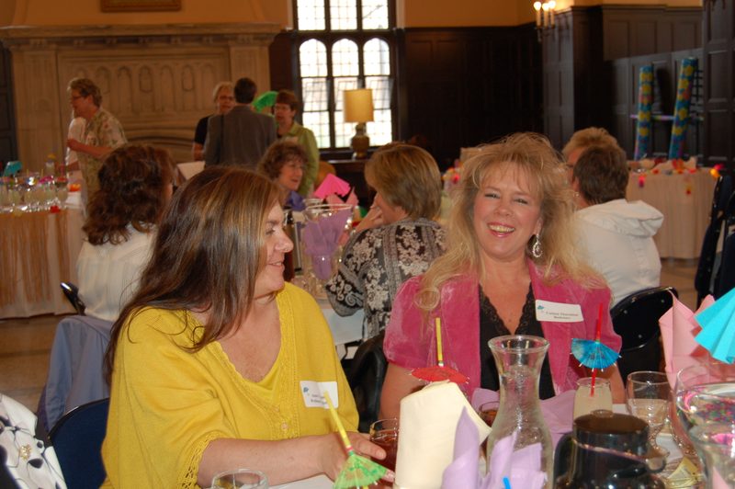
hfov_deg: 41.1
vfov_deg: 28.0
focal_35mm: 48
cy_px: 244
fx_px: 979
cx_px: 368
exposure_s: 1/60
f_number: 4.5
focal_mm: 32
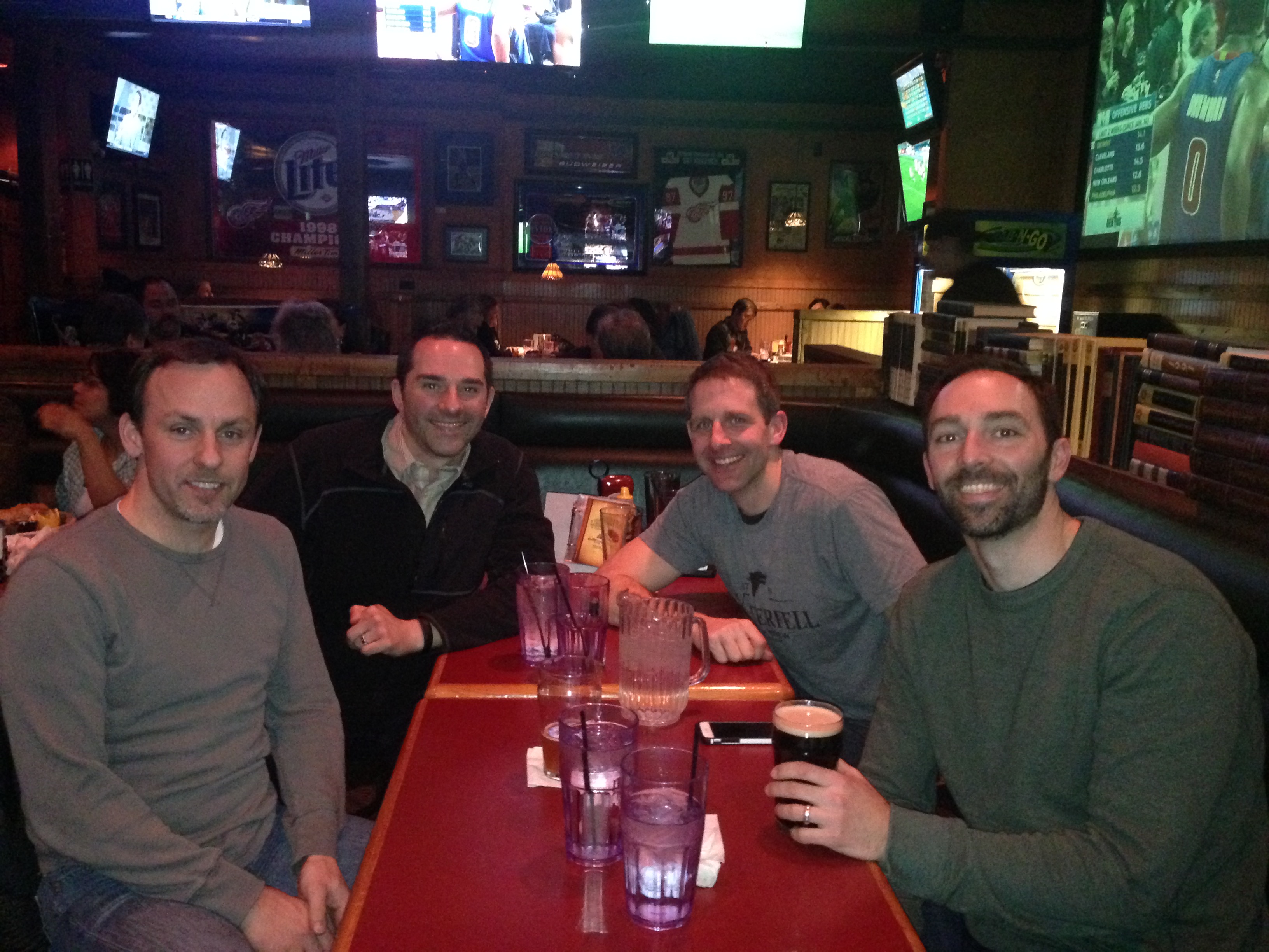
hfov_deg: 55.4
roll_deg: -1.4
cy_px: 476
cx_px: 634
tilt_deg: -8.8
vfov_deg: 42.9
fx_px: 1210
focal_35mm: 33
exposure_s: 1/16
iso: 640
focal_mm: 4.12
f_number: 2.4
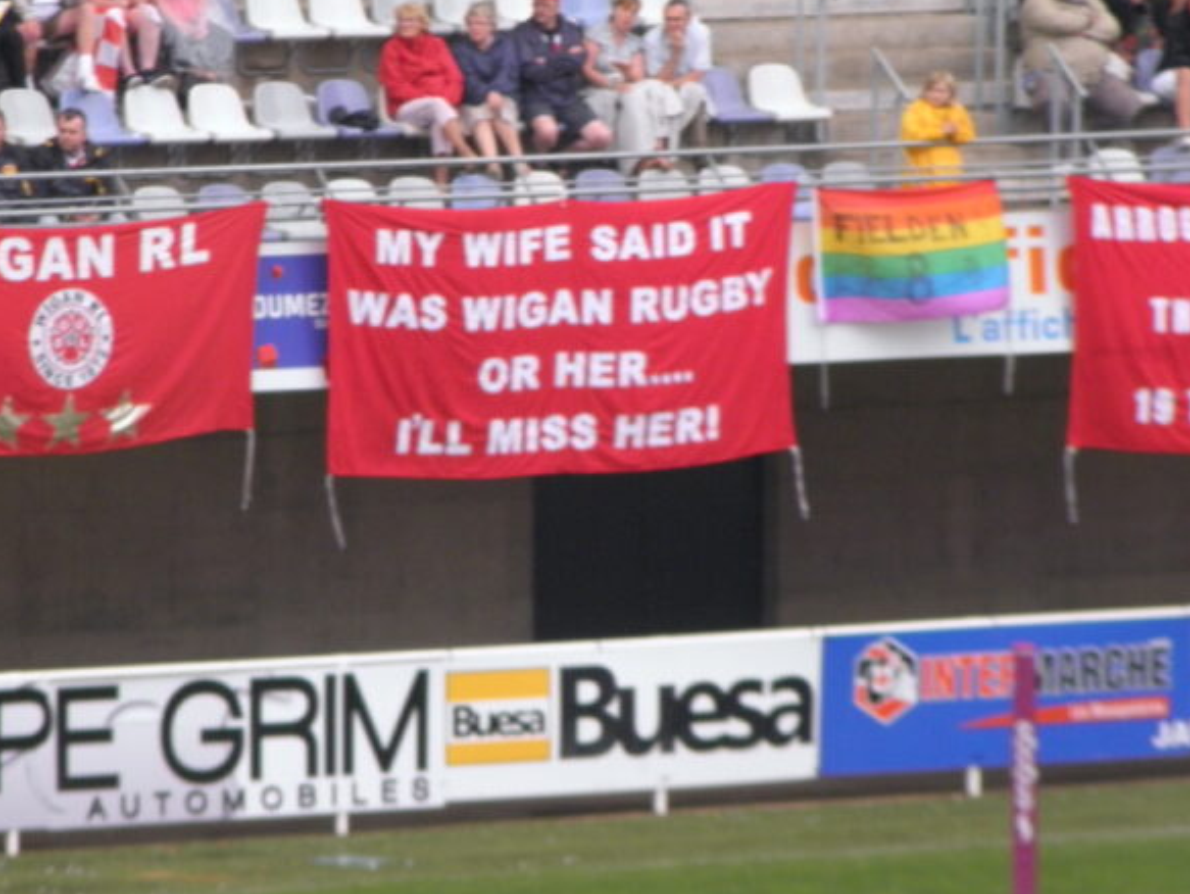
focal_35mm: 519
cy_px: 504
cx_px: 496
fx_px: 17853
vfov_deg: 2.9
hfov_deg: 3.8
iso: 200
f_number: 5.4
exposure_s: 1/80
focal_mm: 63.7
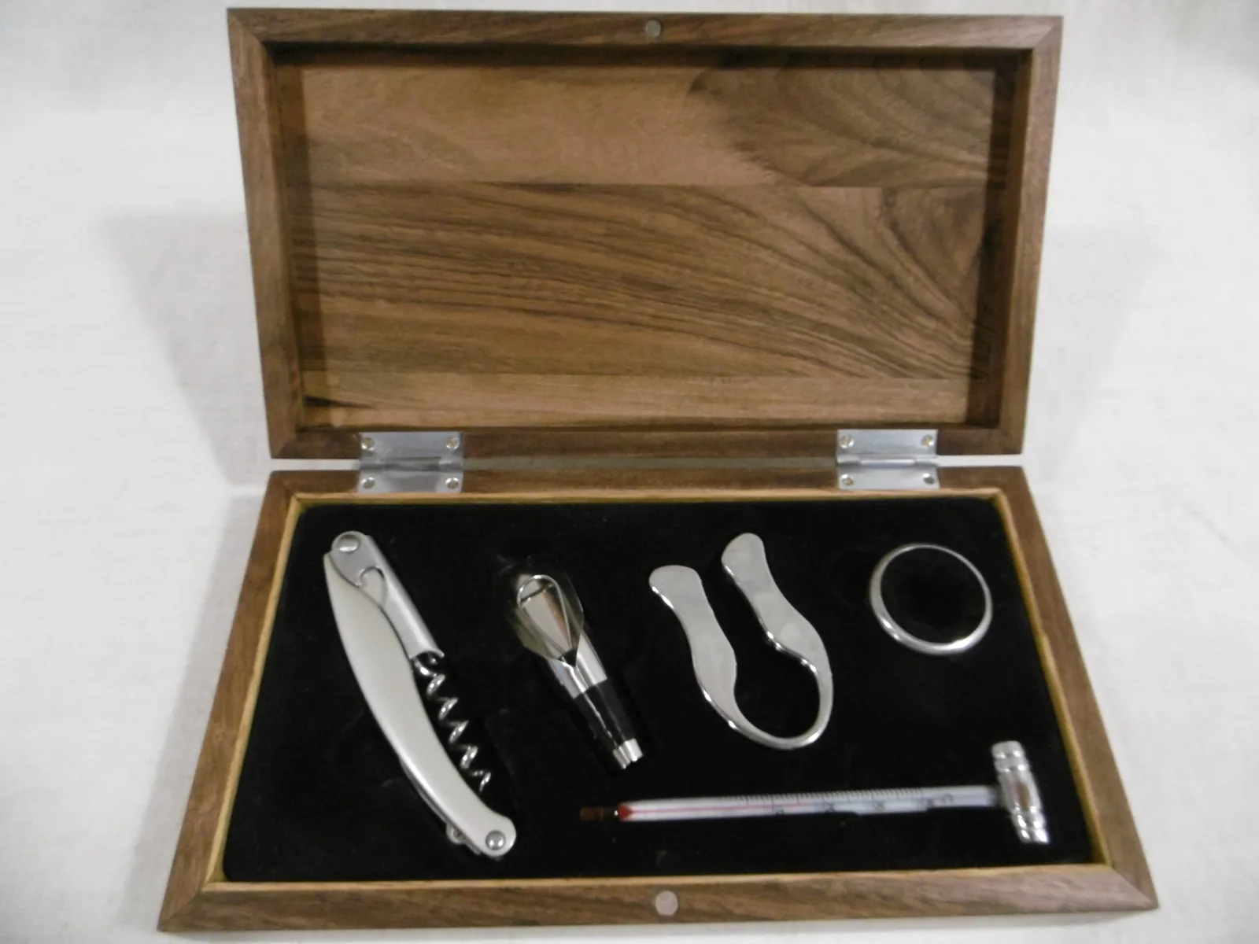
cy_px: 472
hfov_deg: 71.6
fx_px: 873
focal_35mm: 24
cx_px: 630
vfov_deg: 56.8
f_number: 3.1
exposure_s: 1/40
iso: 400
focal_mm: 4.3
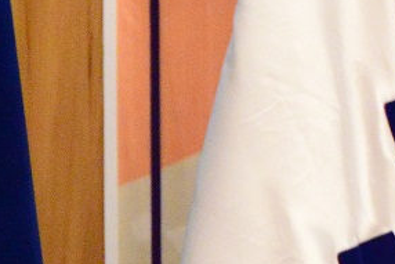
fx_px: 14117
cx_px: -481
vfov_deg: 1.1
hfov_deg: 1.6
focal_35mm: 1286
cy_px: 420
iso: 6400
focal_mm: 200
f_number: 5.6
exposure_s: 1/100
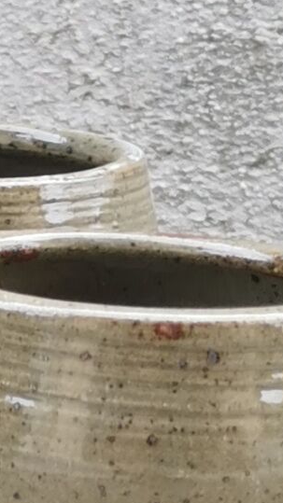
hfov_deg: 5.6
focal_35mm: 199
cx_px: -637
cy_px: 487
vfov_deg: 10.7
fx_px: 2656
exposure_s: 1/202
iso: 50
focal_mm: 5.58
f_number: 1.8
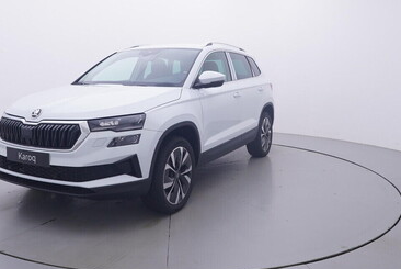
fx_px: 376
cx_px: 177
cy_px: 96
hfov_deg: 55.9
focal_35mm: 34
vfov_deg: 38.9
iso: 200
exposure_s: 1/80
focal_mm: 15
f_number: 5
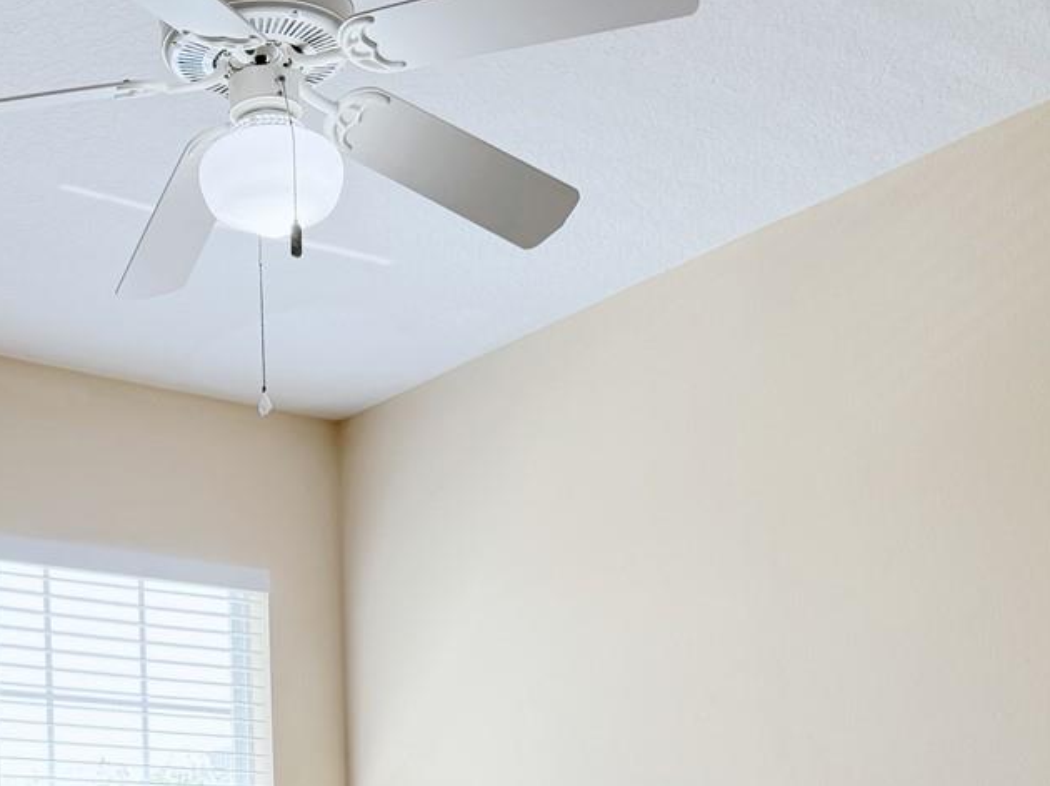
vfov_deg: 22.2
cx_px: 363
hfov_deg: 31.5
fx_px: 1850
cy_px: 939
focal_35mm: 61
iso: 80
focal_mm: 6.76
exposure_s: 1/167
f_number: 1.78
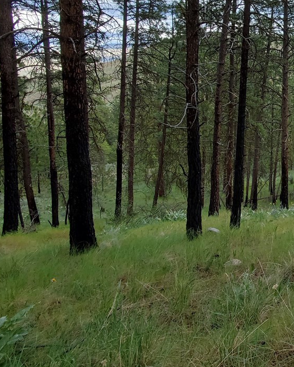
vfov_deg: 58.0
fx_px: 315
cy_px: 102
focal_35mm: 29
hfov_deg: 40.5
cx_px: 322
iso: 50
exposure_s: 1/437
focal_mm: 1.8
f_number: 2.2
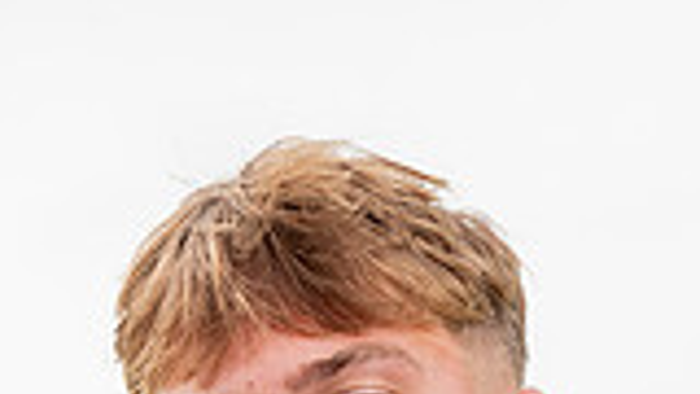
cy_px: 981
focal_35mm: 144
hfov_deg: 14.9
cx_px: 464
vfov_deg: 7.8
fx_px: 2673
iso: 100
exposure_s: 1/250
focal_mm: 49
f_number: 5.6
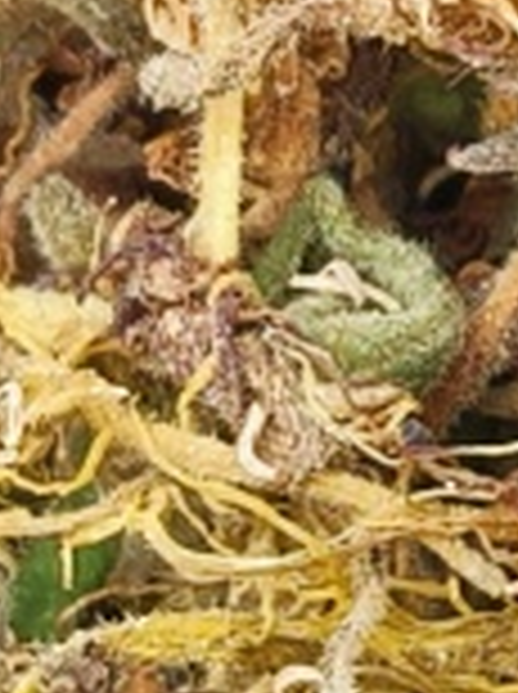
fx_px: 6523
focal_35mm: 326
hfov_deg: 4.4
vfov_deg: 6.1
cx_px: 1559
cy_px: 133
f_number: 1.8
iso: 80
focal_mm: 4.84
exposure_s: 1/138
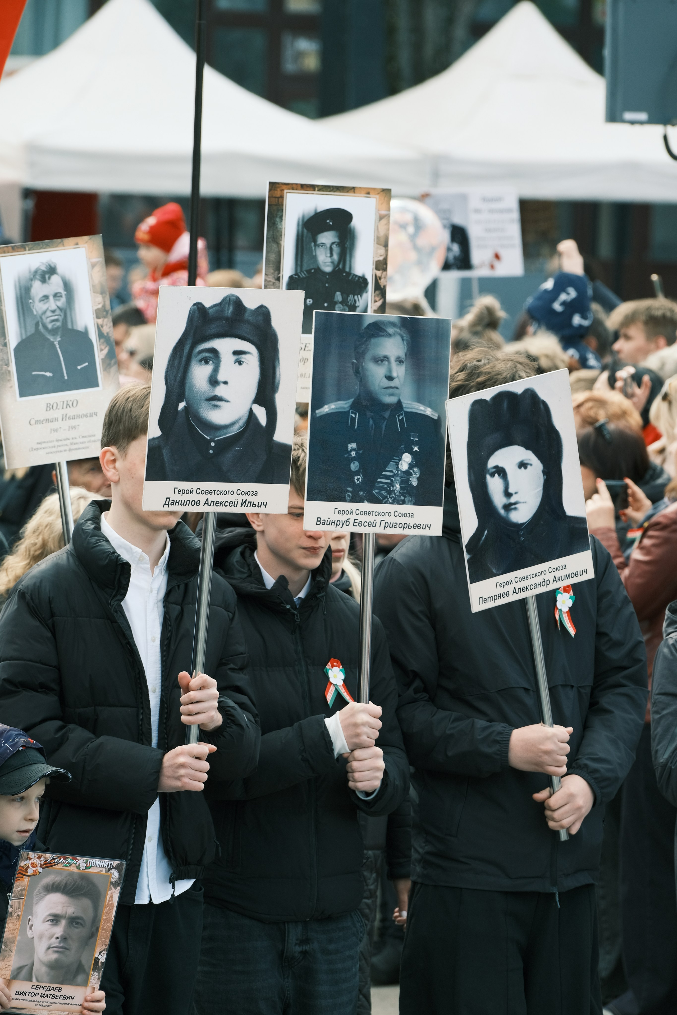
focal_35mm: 277
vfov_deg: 7.4
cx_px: 338
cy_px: 508
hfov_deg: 5.0
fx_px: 7813
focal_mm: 184.6
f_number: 6.4
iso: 320
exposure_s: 1/200
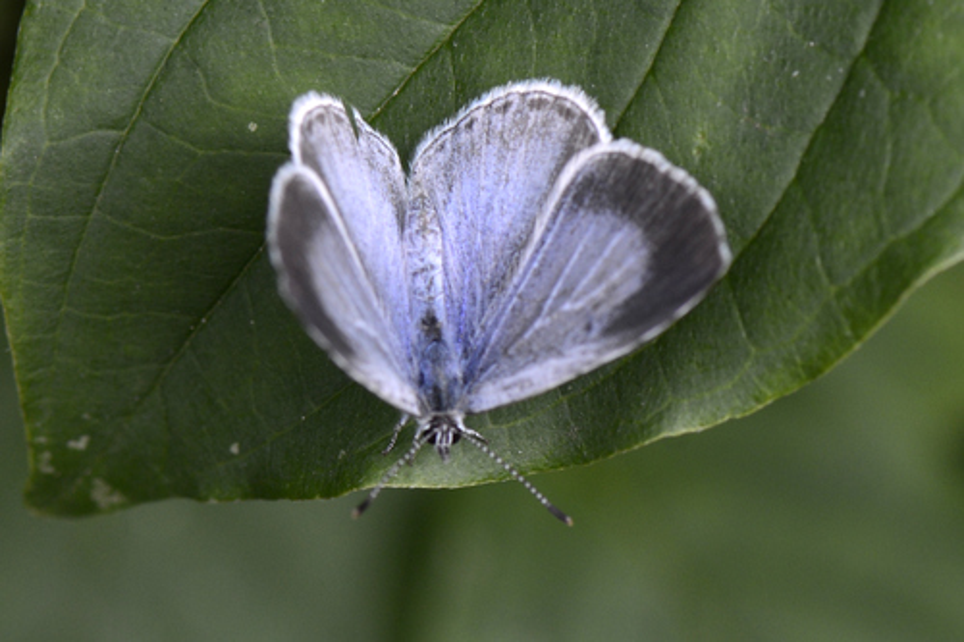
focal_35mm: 105
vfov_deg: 13.0
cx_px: 482
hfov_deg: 19.5
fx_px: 2811
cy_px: 321
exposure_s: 1/250
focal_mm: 105
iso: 400
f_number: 8
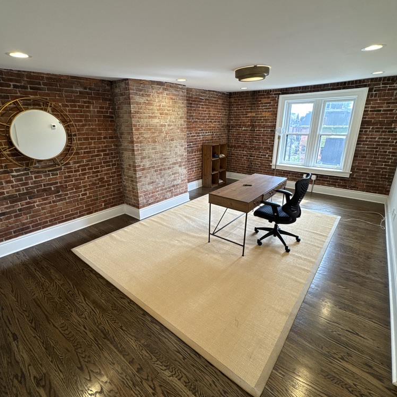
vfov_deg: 84.0
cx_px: 195
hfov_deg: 84.0
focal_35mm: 17
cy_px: 193
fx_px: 221
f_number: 2.2
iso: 125
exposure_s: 1/120
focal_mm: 2.22
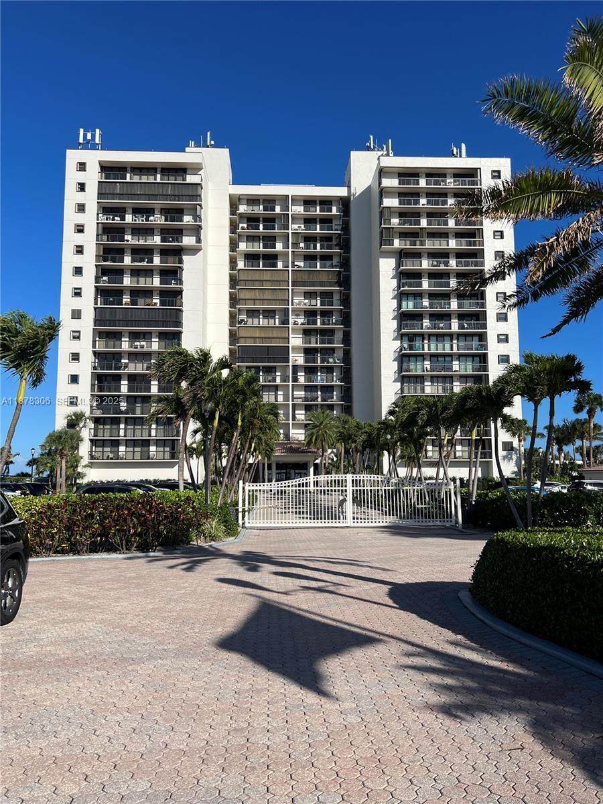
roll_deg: -1.8
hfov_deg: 53.1
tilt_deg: +5.7
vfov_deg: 67.3
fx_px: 604
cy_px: 402
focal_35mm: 26
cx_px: 302
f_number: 1.5
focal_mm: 5.7
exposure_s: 1/6993
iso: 50
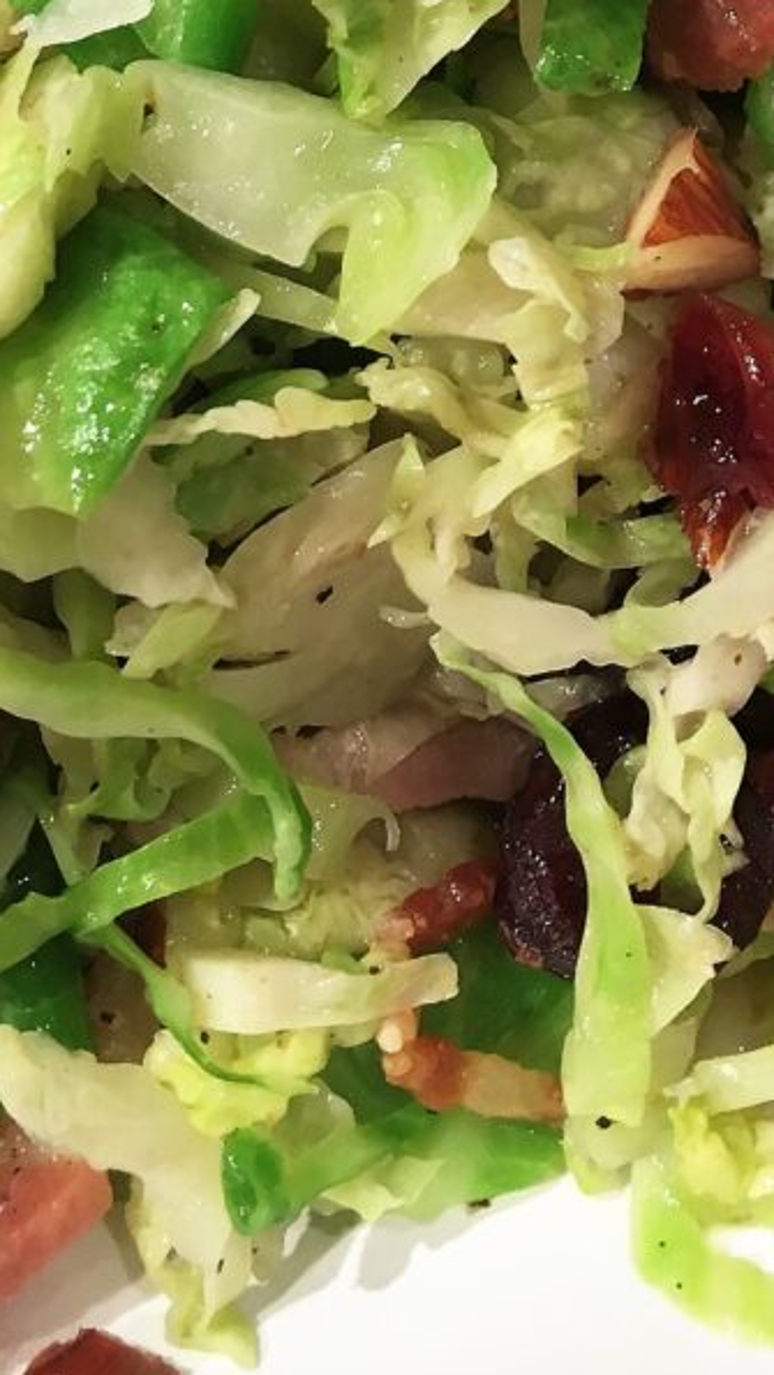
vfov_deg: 22.2
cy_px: -462
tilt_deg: -68.8
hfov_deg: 14.0
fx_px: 3099
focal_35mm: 85
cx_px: 756
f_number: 2.2
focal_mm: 4.15
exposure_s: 1/30
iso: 50
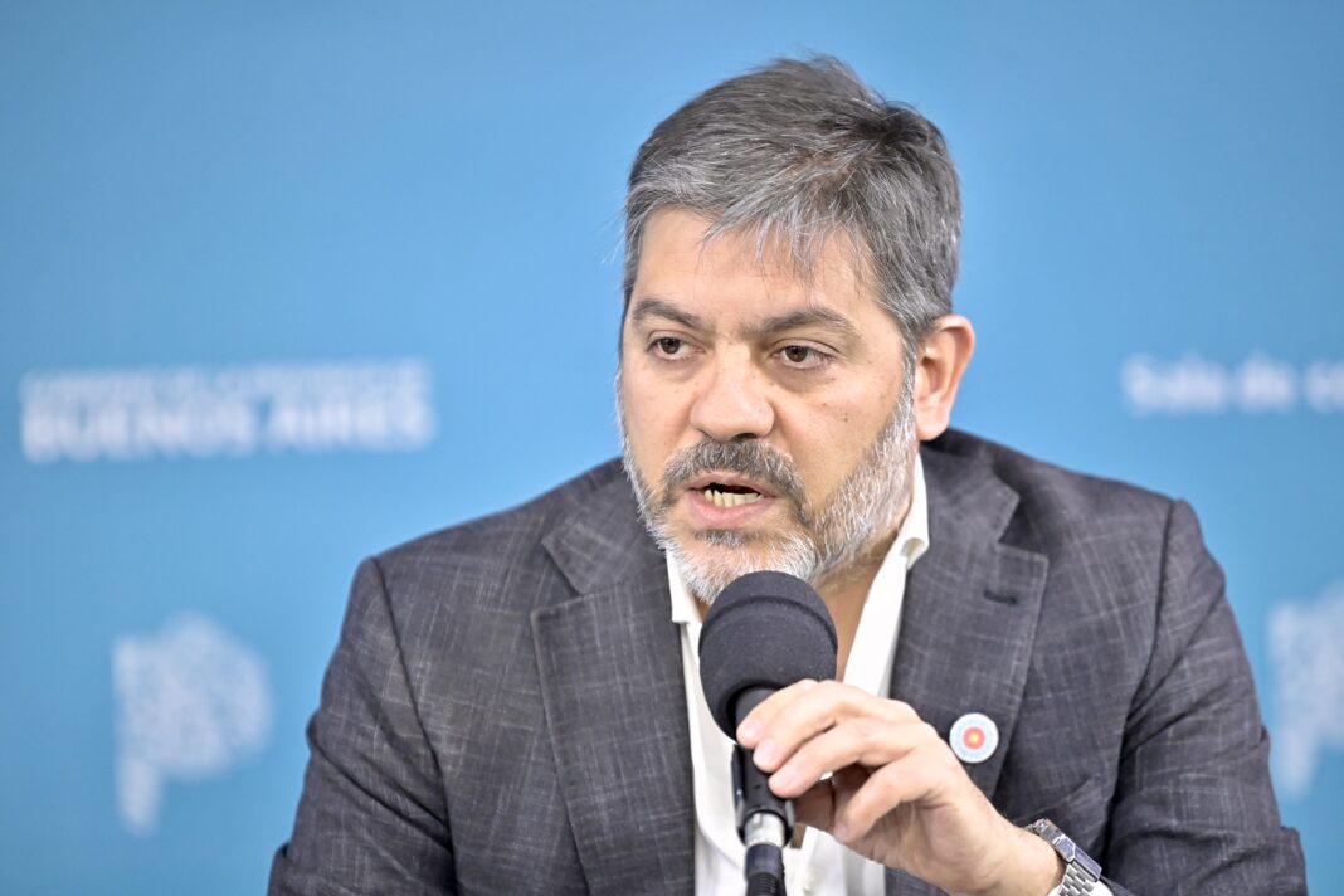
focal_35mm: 200
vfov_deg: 6.9
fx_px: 7466
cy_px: 448
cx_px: 672
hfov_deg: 10.3
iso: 5000
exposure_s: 1/400
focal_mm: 200
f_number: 3.2
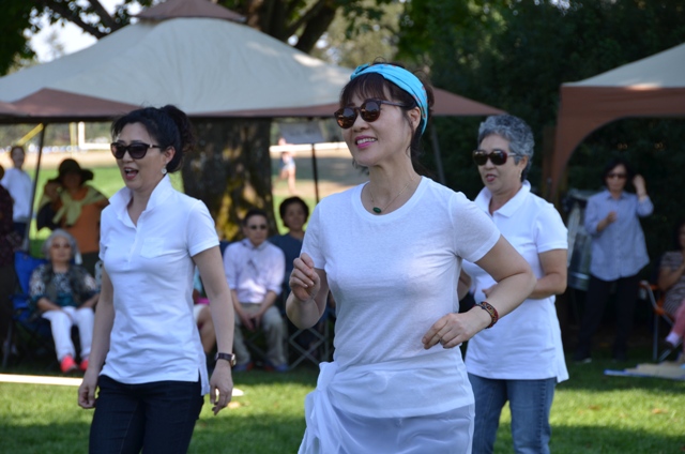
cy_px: 227
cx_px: 342
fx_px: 3190
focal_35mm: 168
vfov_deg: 8.1
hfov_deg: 12.3
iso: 200
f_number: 7.1
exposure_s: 1/200
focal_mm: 112
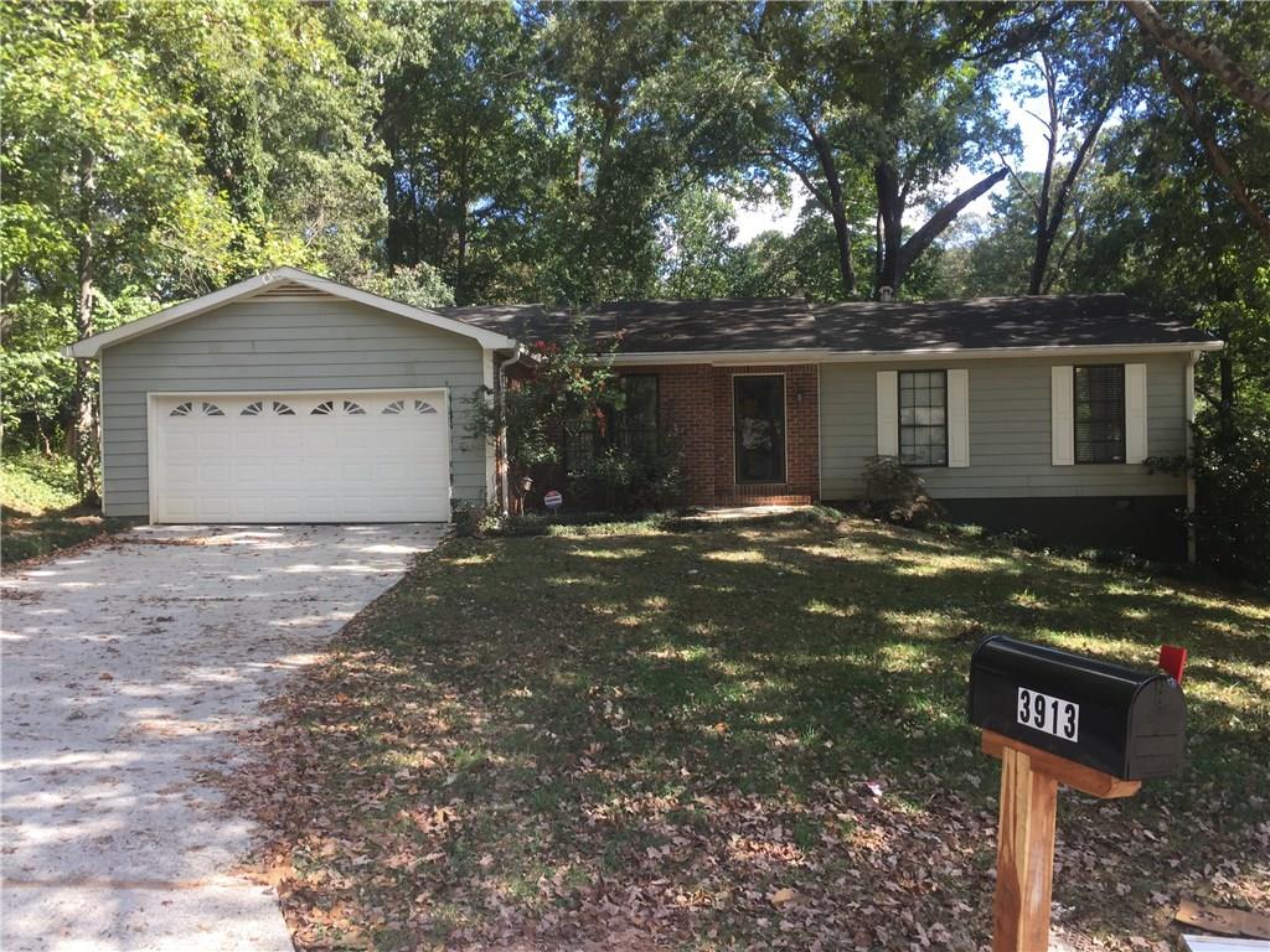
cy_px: 476
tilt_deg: -0.9
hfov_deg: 61.7
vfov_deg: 48.2
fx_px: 1064
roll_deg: +1.0
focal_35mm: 29
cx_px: 635
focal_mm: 4.15
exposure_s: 1/265
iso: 32
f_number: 2.2
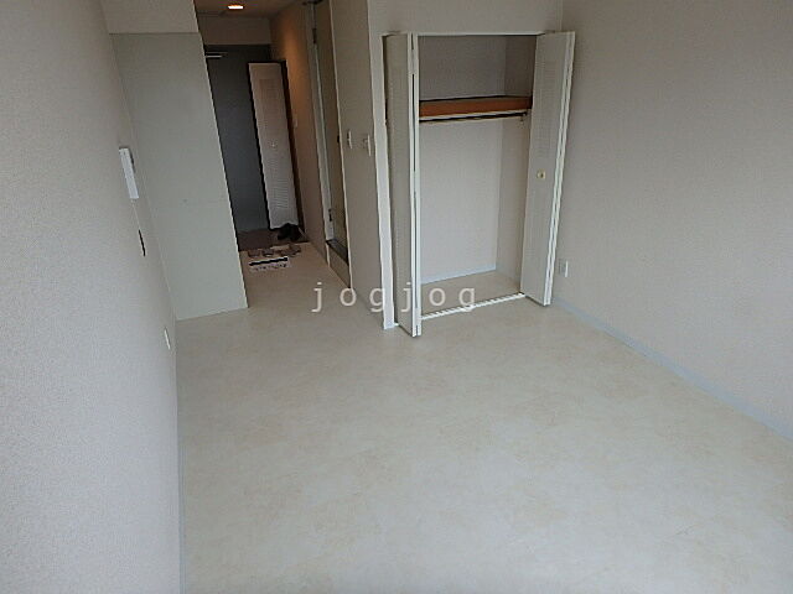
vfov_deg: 63.4
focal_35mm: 21
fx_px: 481
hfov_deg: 79.0
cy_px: 297
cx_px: 396
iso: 160
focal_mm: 3.7
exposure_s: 1/60
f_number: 3.5
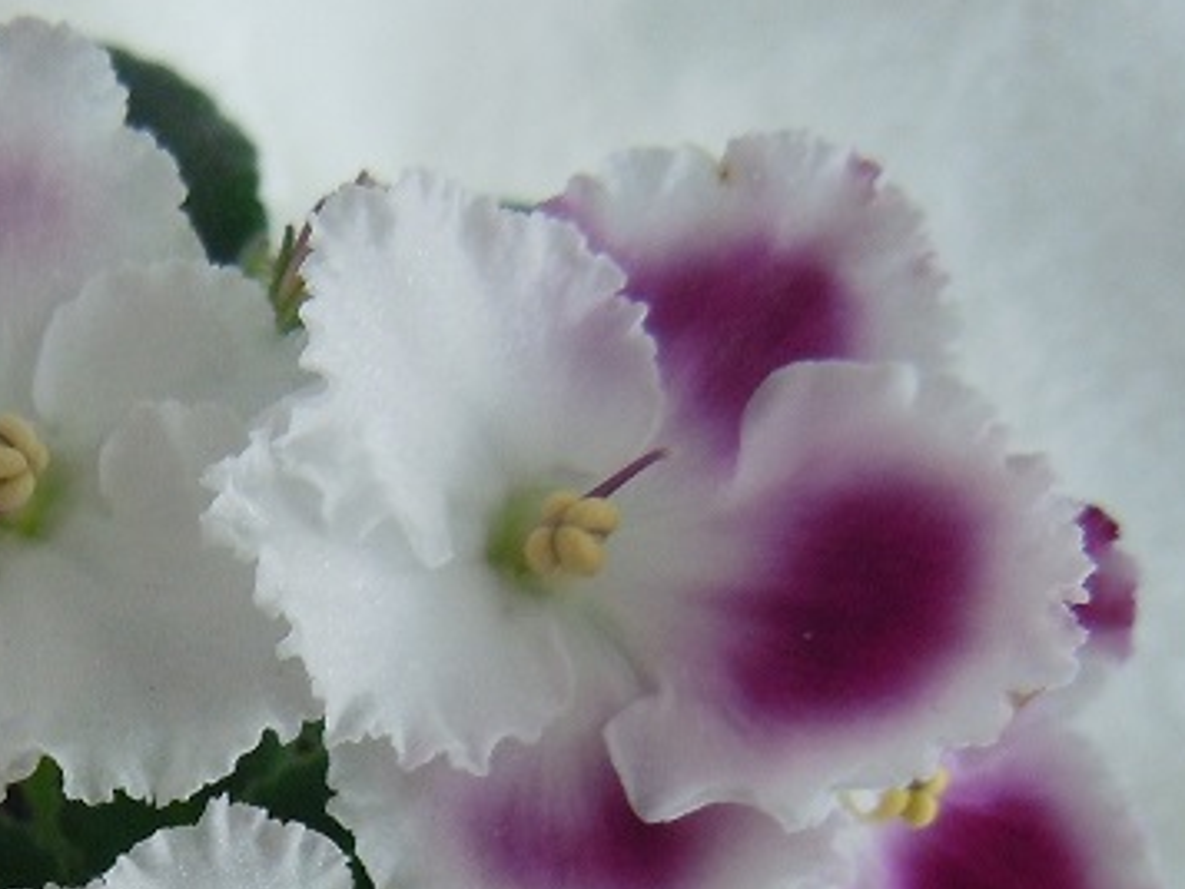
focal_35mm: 68
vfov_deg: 21.0
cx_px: 27
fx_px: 2329
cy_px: 869
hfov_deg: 27.1
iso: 250
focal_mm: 5.4
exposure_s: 1/125
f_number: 3.5
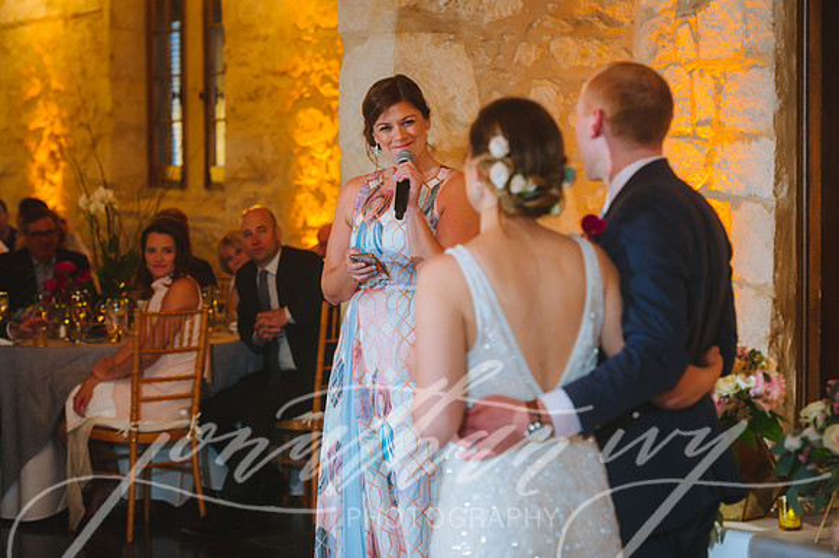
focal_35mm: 102
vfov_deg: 13.4
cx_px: 420
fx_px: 2376
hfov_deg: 20.0
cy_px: 279
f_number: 2.8
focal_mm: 102
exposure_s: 1/100
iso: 2500
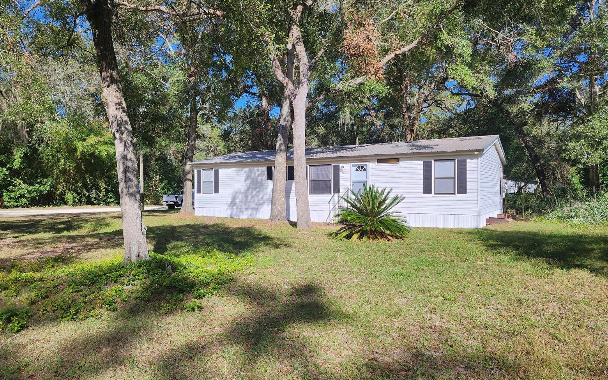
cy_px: 189
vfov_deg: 49.3
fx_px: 414
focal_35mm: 25
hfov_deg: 72.5
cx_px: 307
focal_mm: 6.4
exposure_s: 1/957
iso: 12
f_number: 1.8
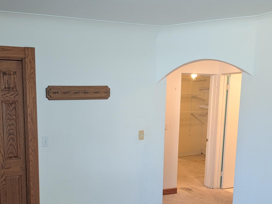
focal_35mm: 38
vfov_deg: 37.0
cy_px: 150
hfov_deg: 47.4
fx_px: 299
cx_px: 74
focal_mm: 6.9
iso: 249
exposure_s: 1/60
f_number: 1.68
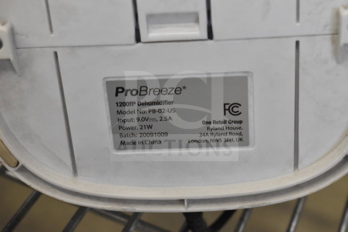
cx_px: 174
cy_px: 116
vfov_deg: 16.6
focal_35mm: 82
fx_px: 798
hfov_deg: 24.6
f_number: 5.6
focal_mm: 55
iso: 4000
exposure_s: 1/100
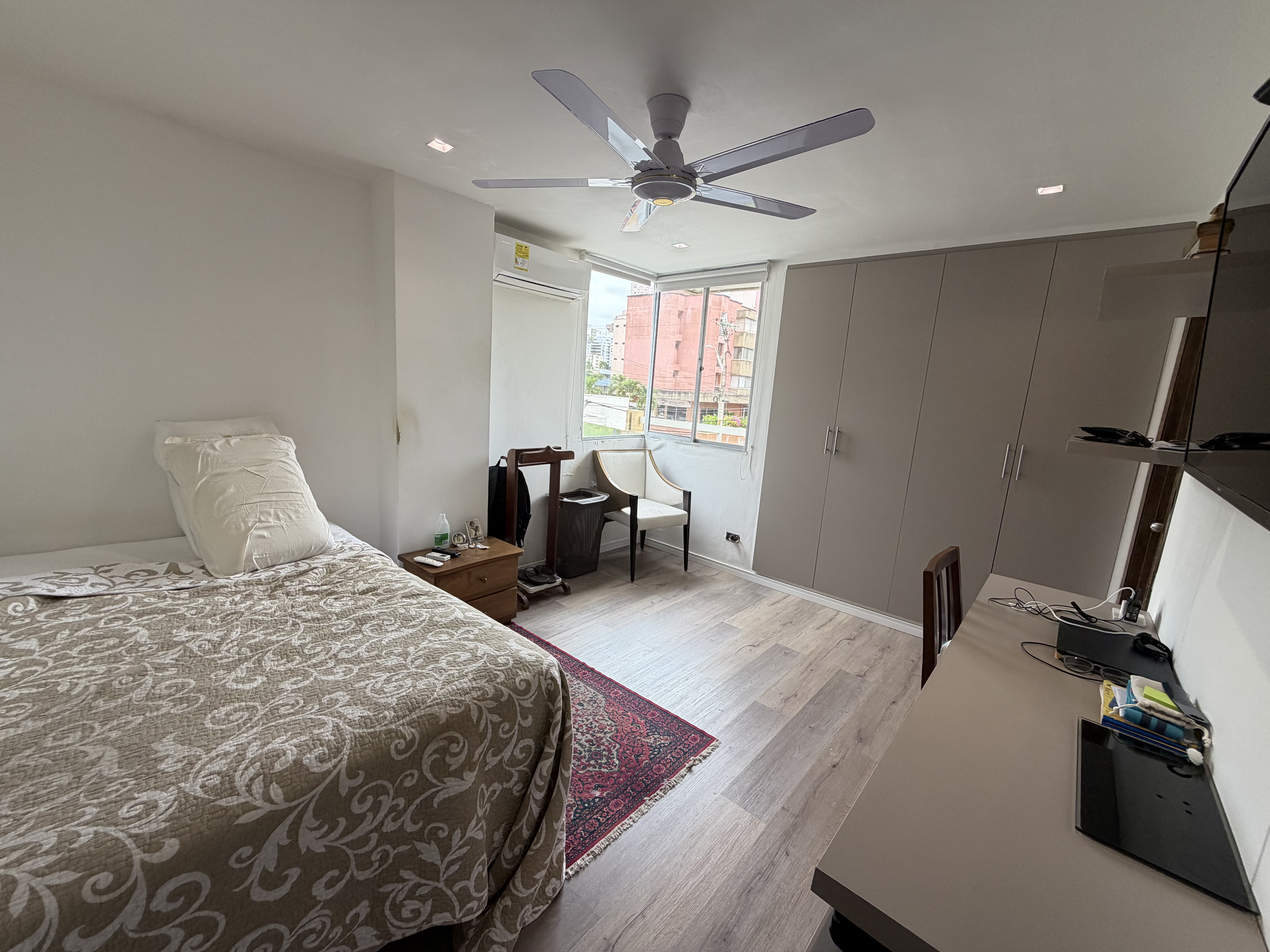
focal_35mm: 14
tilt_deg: -10.1
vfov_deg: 85.7
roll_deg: -3.6
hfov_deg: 102.1
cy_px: 476
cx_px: 635
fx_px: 514
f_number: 2.2
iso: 80
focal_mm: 2.22
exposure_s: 1/121
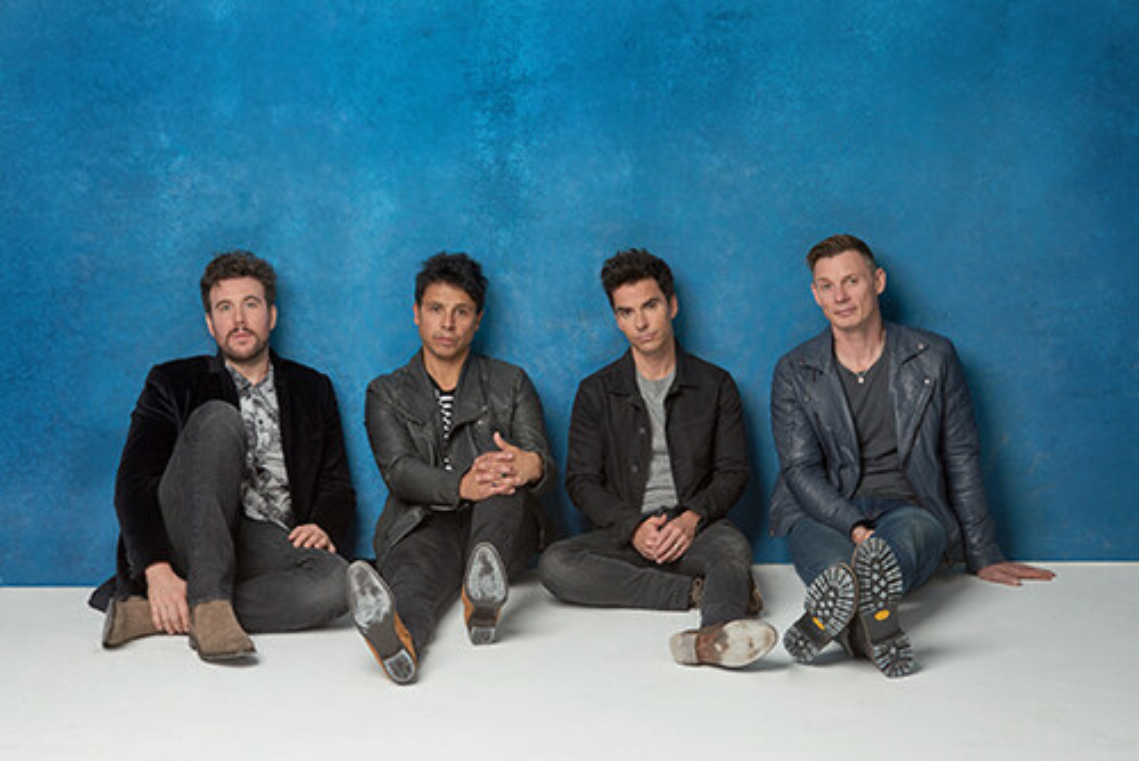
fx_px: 2216
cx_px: 570
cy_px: 380
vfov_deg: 19.5
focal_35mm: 70
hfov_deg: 28.8
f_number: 7.1
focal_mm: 70
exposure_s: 1/160
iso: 200
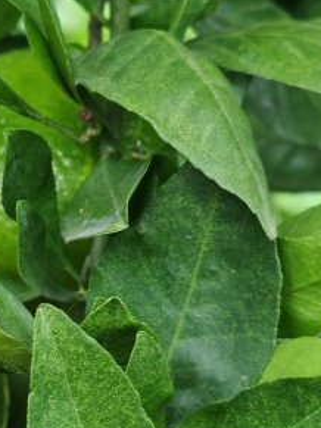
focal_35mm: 99
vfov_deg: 19.8
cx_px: 50
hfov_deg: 14.8
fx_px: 1225
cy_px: 240
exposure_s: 1/100
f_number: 1.95
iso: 125
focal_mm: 5.52
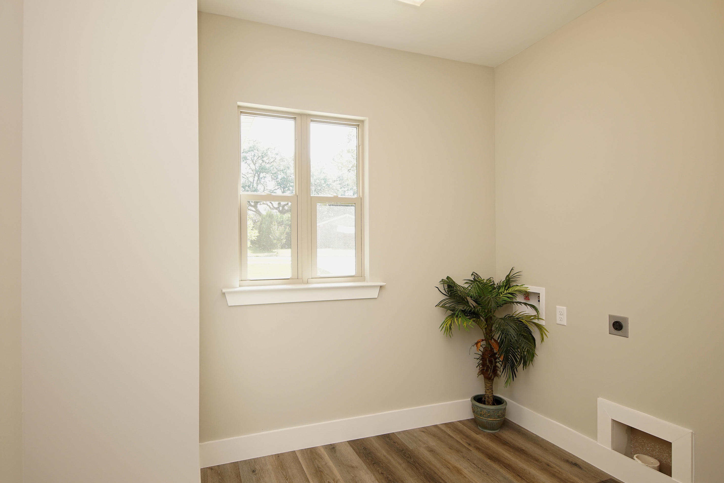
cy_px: 249
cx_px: 359
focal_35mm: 19
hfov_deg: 86.9
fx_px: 382
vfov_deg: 64.5
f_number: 4.5
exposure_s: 1/60
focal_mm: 12
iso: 250
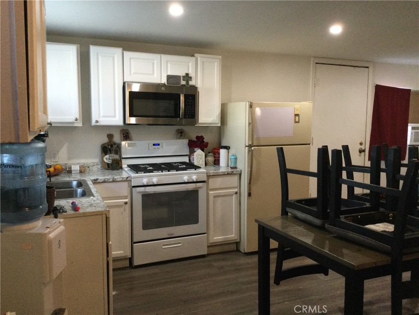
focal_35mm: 31
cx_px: 210
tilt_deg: -7.8
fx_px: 375
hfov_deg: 58.4
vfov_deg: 45.4
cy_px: 158
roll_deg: -2.9
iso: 160
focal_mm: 3.3
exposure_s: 1/30
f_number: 2.4
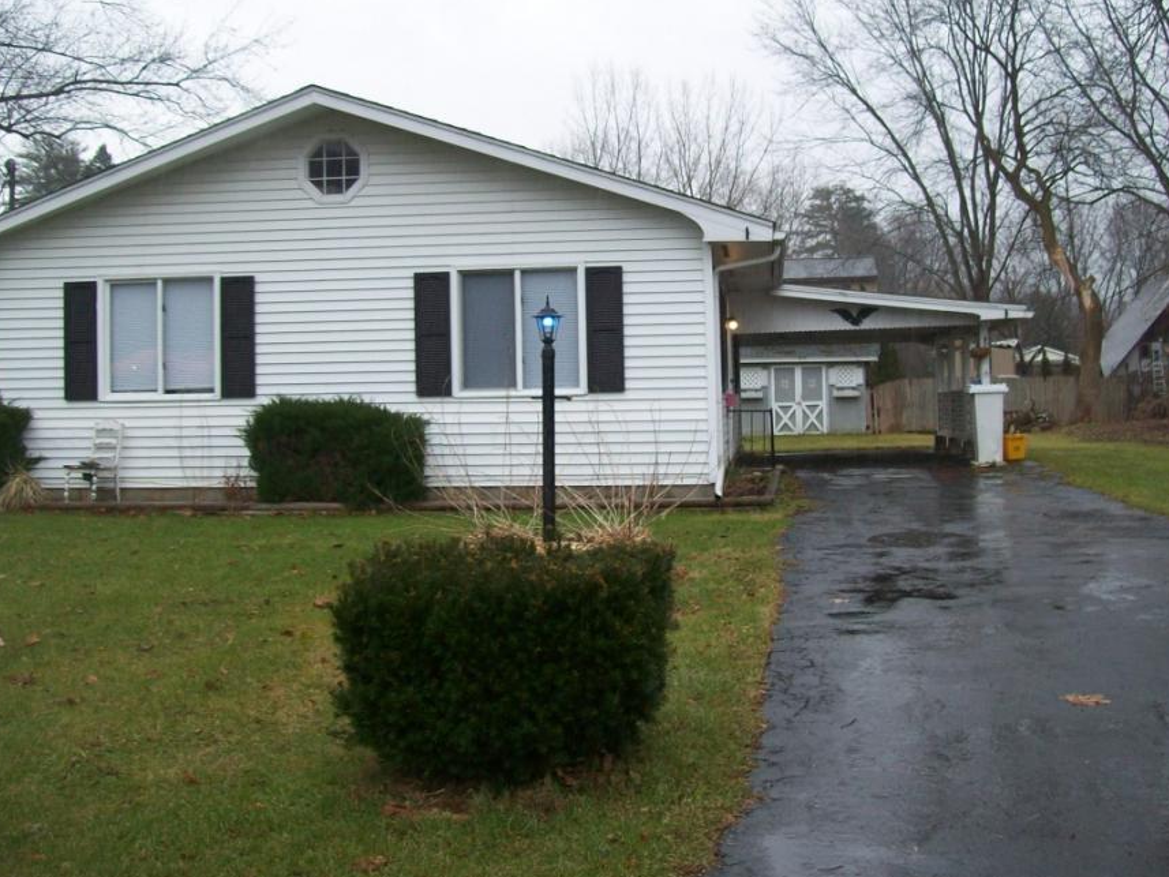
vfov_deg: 33.5
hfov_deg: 43.8
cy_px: 363
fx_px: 1452
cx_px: 599
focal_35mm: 43
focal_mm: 6
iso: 80
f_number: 2.7
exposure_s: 1/100
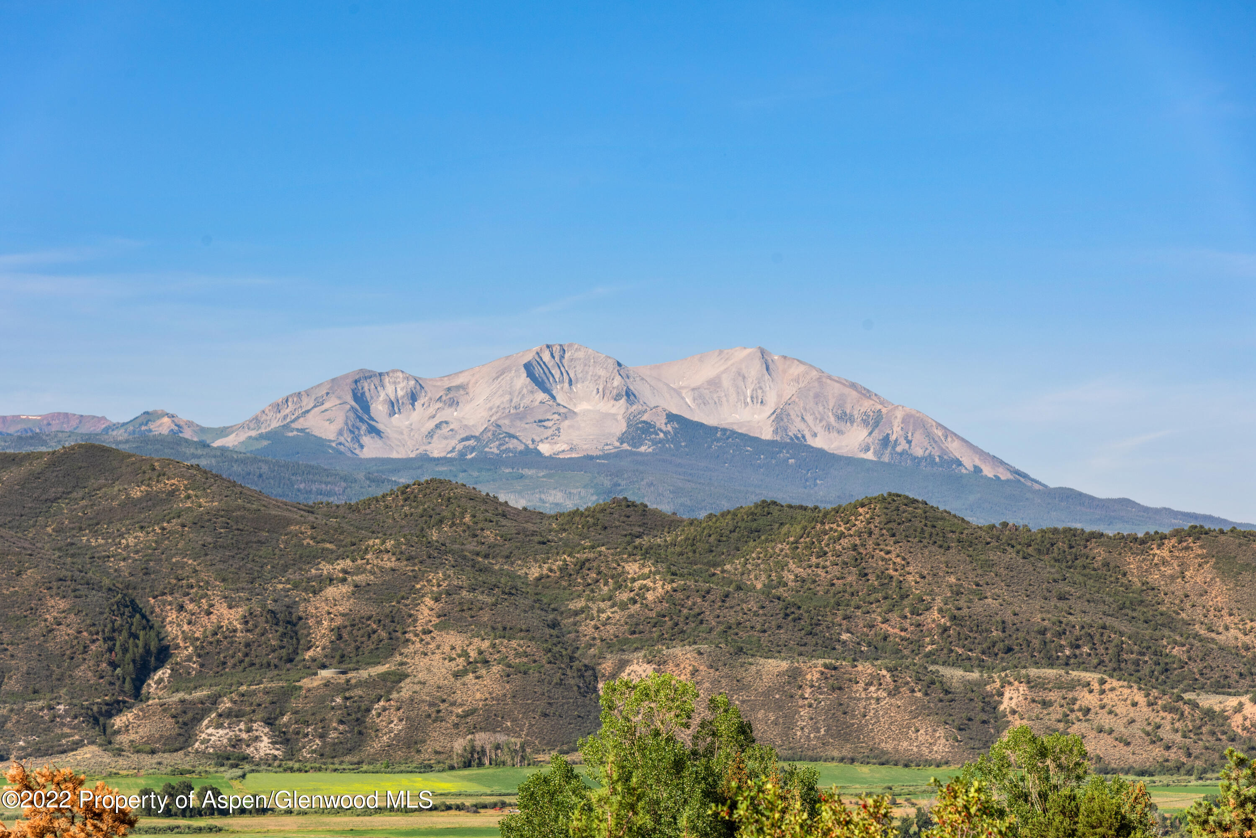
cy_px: 419
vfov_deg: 16.1
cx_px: 628
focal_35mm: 85
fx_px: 2966
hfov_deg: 23.9
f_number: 7.1
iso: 160
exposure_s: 1/640
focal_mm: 85
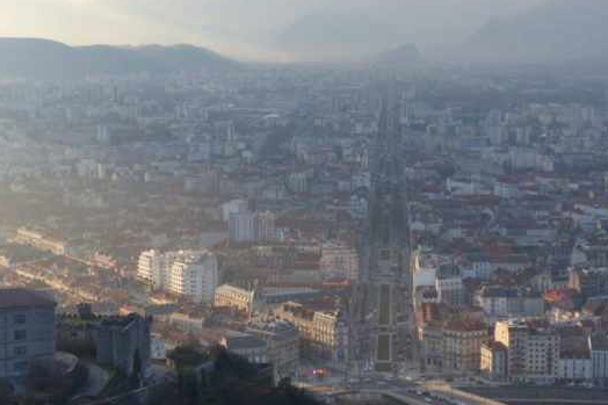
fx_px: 1232
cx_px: 307
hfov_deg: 27.7
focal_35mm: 73
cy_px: 182
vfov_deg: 18.7
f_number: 4
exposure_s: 1/200
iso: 100
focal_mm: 12.5
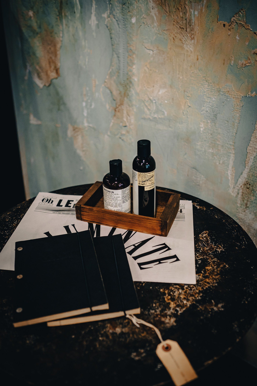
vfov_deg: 54.4
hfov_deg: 37.9
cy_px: 193
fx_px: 375
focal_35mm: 35
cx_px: 128
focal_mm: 23
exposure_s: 1/125
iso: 800
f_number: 2
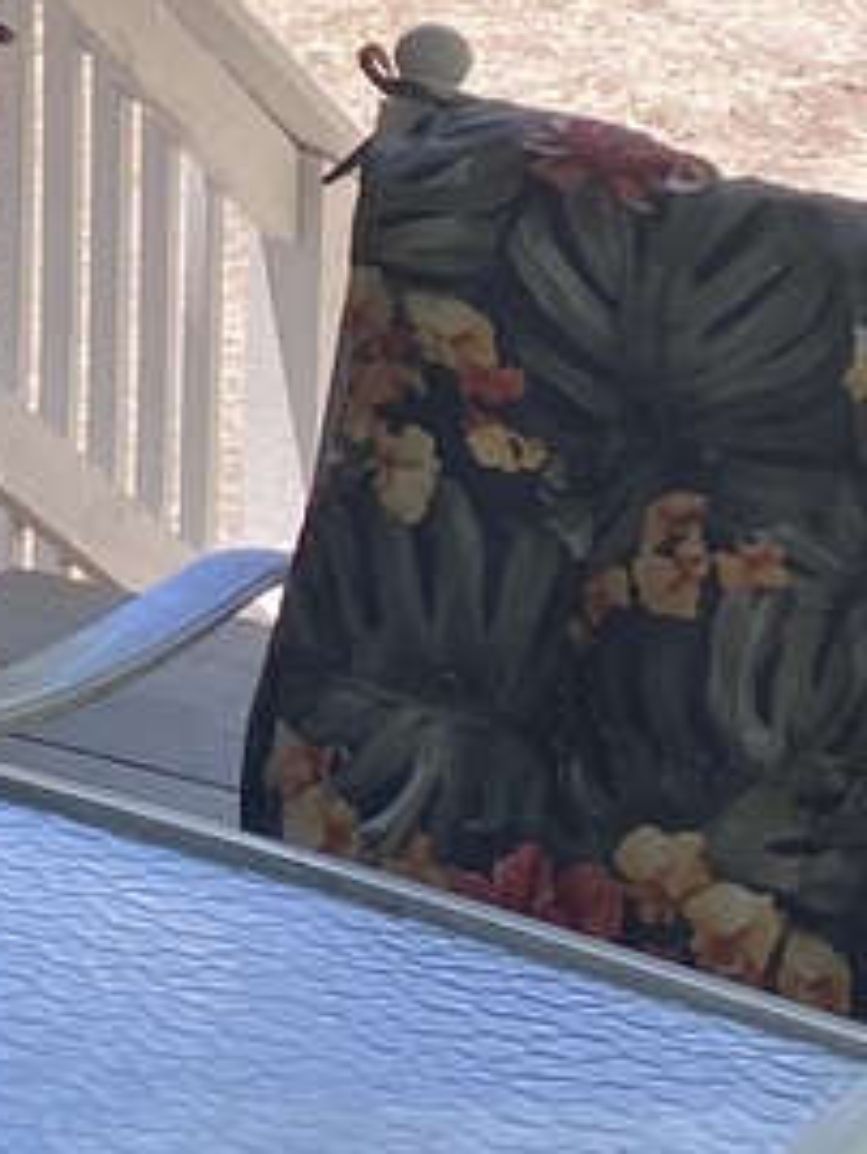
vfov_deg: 13.4
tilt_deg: -4.1
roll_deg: +0.2
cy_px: -523
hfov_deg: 9.7
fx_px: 4638
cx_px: -1073
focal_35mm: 139
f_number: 1.8
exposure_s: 1/280
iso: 32
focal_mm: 4.25
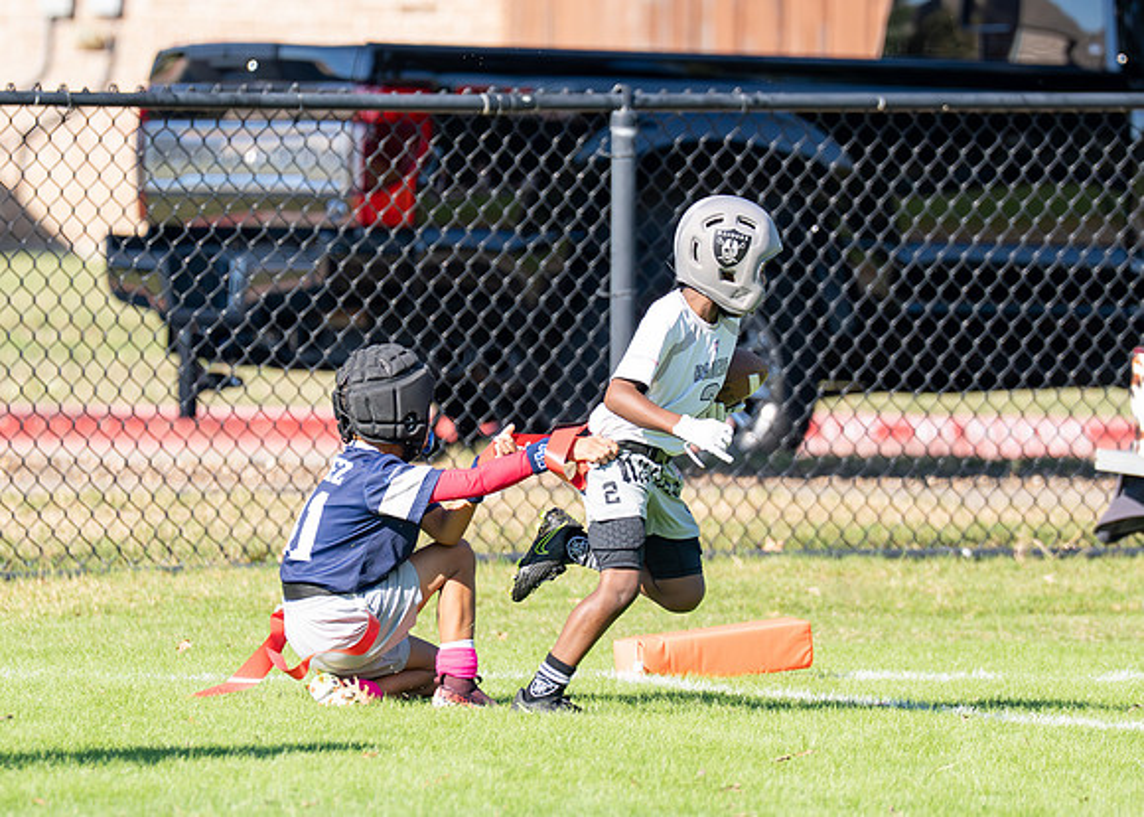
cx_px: 606
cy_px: 389
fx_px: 15228
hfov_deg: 4.3
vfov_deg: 3.1
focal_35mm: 469
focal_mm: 200
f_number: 2.8
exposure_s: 1/3200
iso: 250
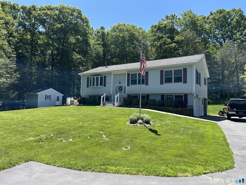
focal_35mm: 26
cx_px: 123
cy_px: 92
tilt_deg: +4.2
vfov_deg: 53.1
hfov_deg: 67.3
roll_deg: -1.3
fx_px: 185
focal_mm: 5.7
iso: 50
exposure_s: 1/1531
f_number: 1.5
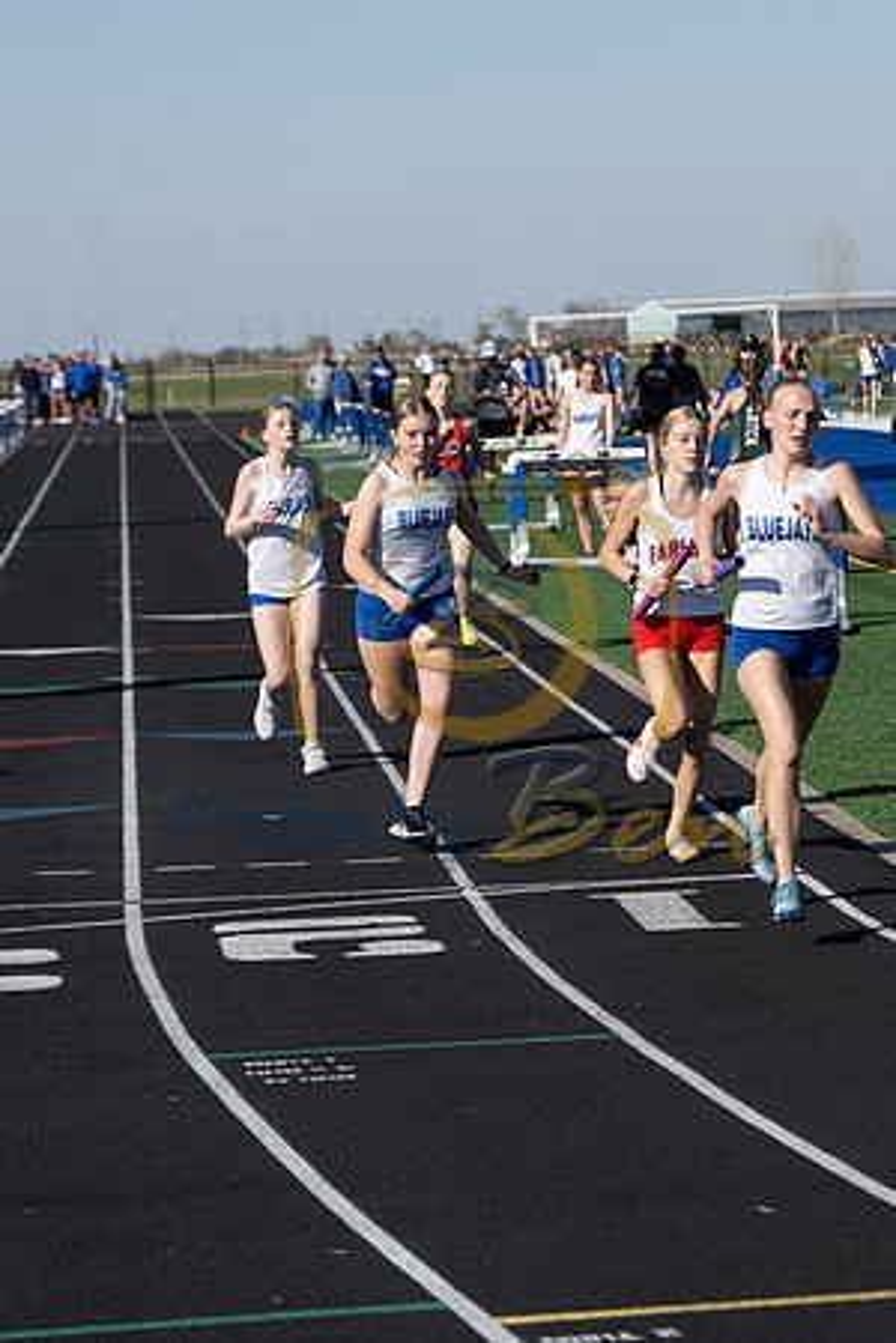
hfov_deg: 11.1
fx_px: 4592
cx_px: 448
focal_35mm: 123
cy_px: 672
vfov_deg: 16.7
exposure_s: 1/1000
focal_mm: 82
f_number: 4.5
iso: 100
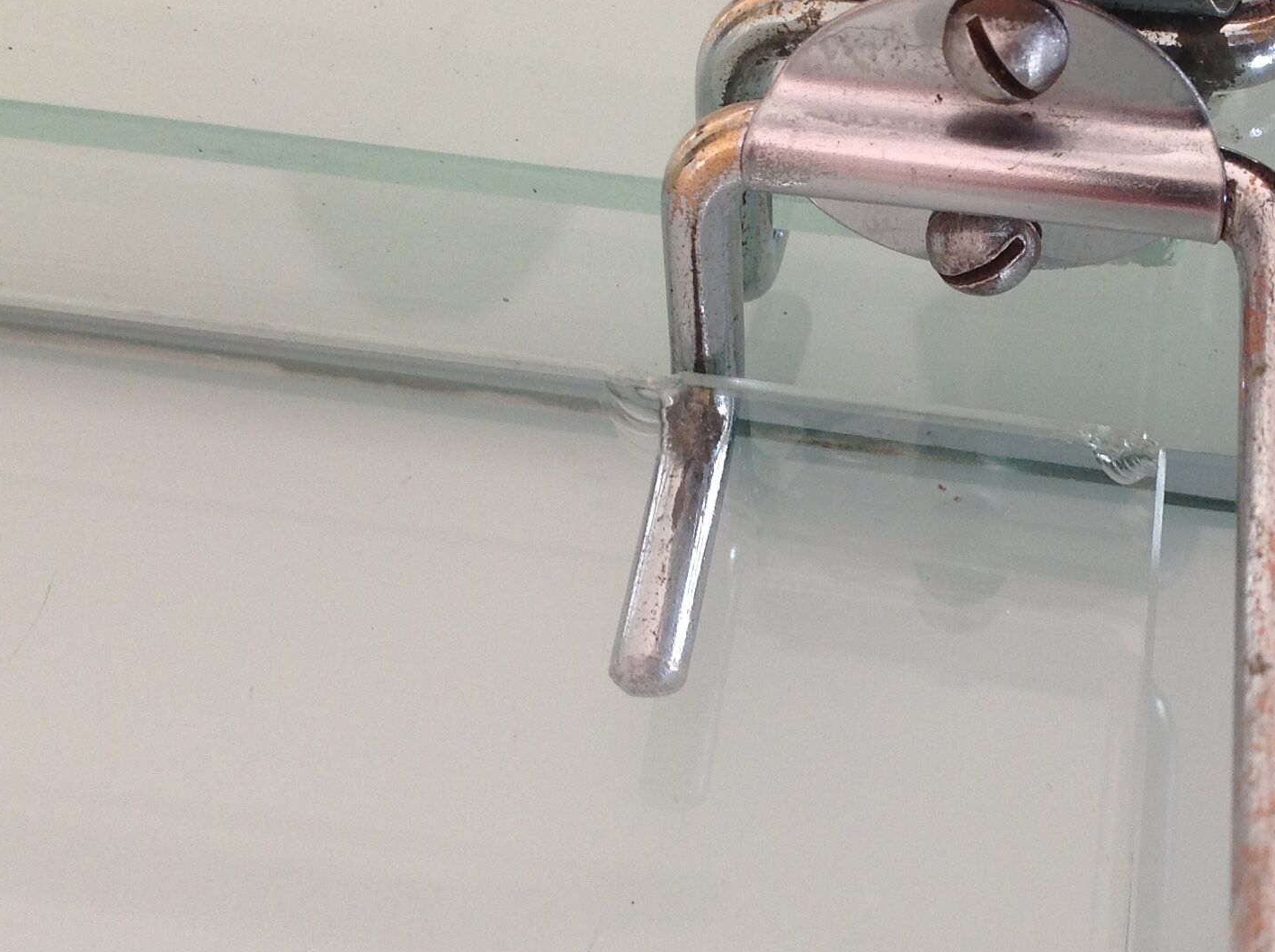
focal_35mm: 64
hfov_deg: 30.1
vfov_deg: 22.9
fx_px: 2354
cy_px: 444
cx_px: 831
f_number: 2.4
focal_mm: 4.28
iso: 80
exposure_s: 1/60
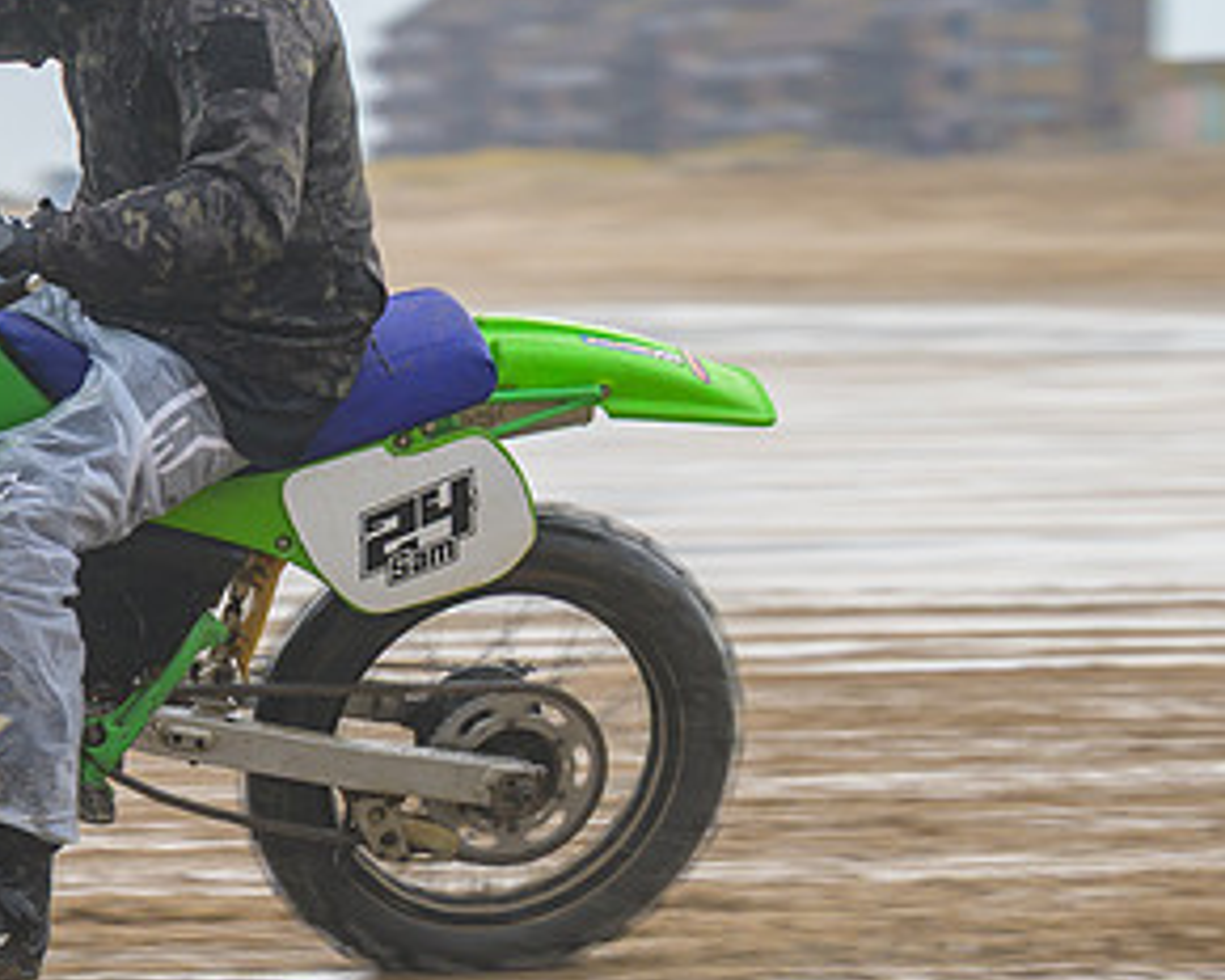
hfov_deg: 5.8
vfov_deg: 4.7
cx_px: -45
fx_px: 12000
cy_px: 481
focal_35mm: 331
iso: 64
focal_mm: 95
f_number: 4
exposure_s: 1/320
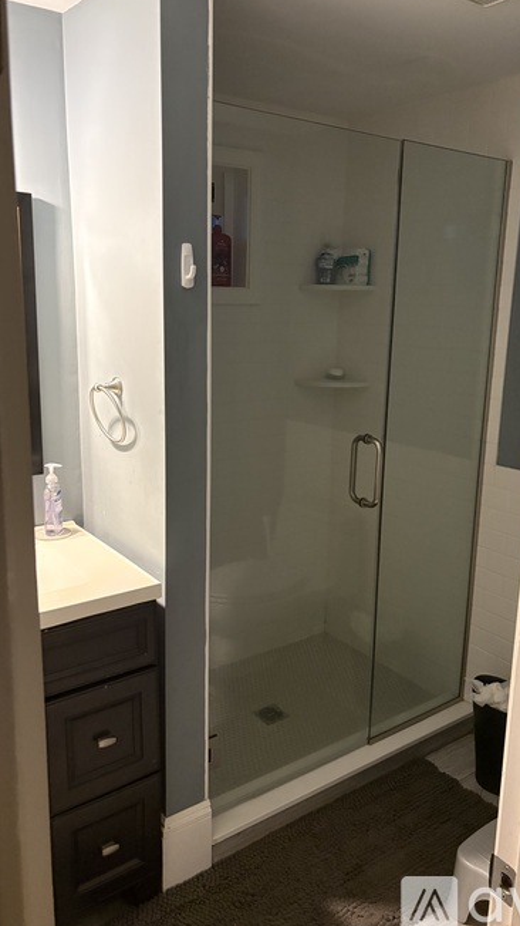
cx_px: 276
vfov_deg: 66.1
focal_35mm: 29
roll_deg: -1.0
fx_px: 711
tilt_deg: -11.7
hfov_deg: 40.2
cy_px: 459
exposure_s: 1/40
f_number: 1.6
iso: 500
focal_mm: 5.96
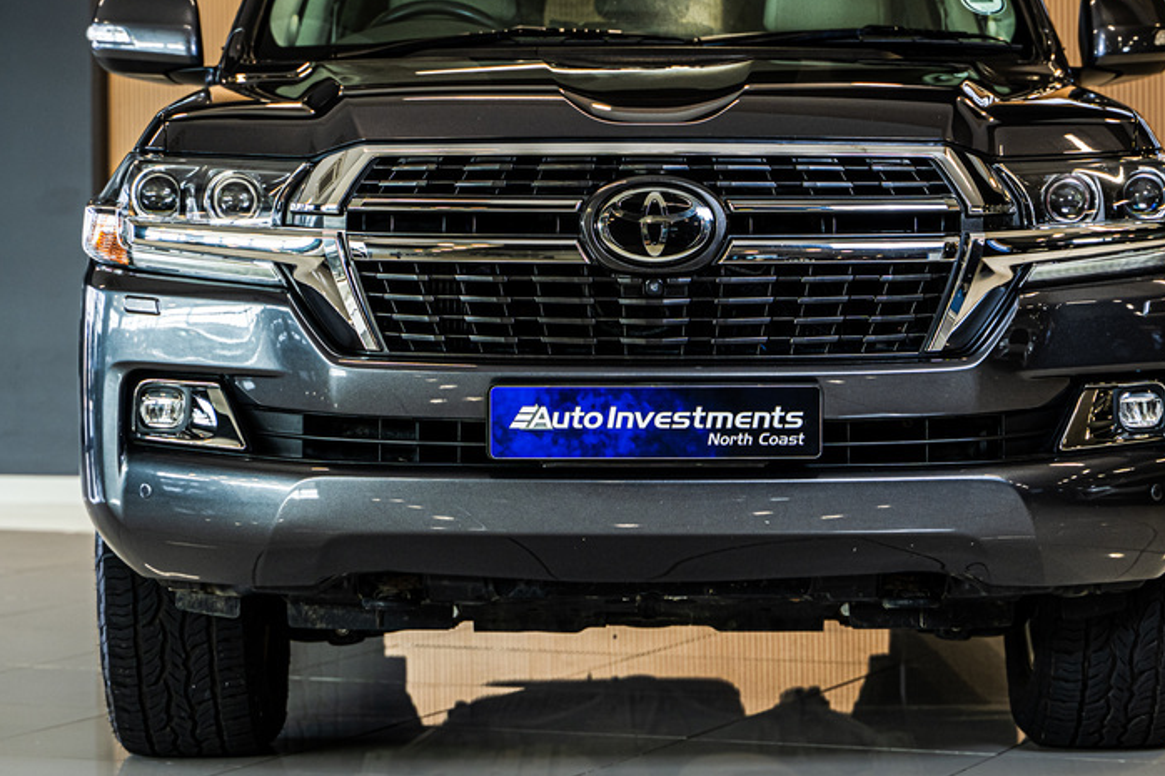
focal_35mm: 110
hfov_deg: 18.6
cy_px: 237
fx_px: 3559
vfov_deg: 12.4
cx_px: 663
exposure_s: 1/125
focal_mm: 75
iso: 640
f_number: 4
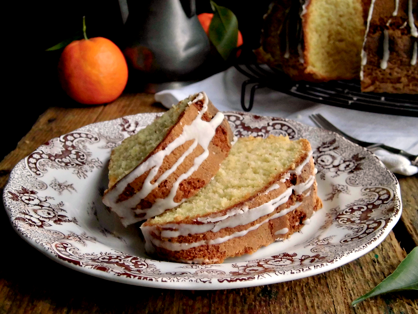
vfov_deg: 30.9
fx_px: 568
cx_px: 209
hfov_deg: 40.4
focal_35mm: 47
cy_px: 157
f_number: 3.4
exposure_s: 1/20
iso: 400
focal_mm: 8.3
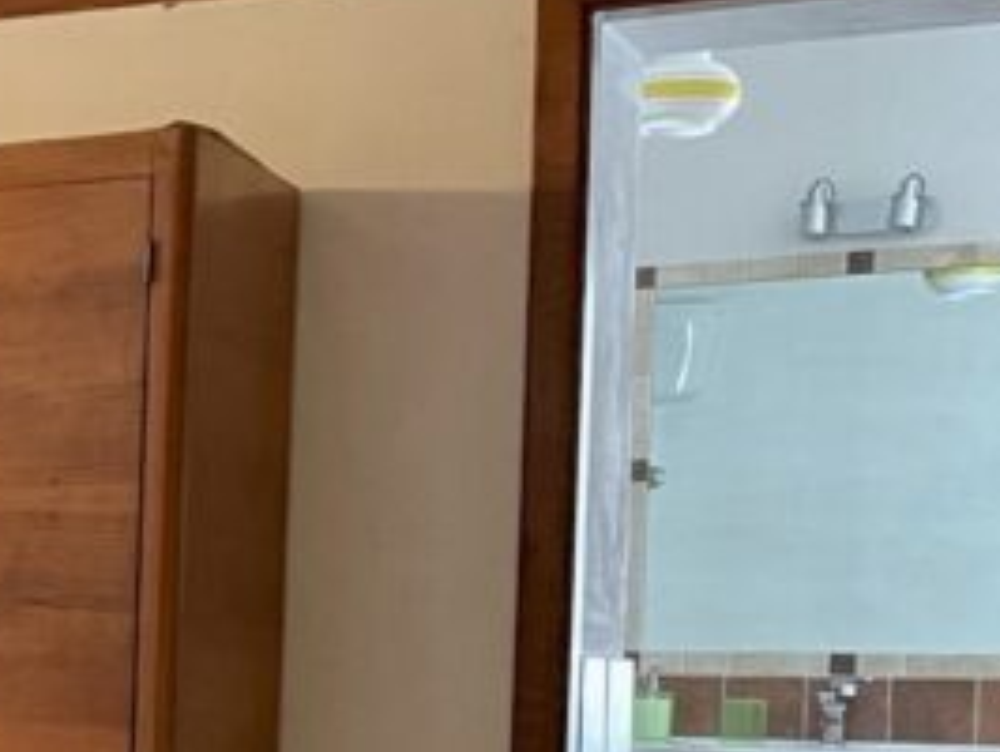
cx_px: -718
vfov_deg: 14.4
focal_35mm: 100
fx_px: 2891
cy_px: 854
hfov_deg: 16.8
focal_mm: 4.2
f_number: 1.6
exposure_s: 1/25
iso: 500
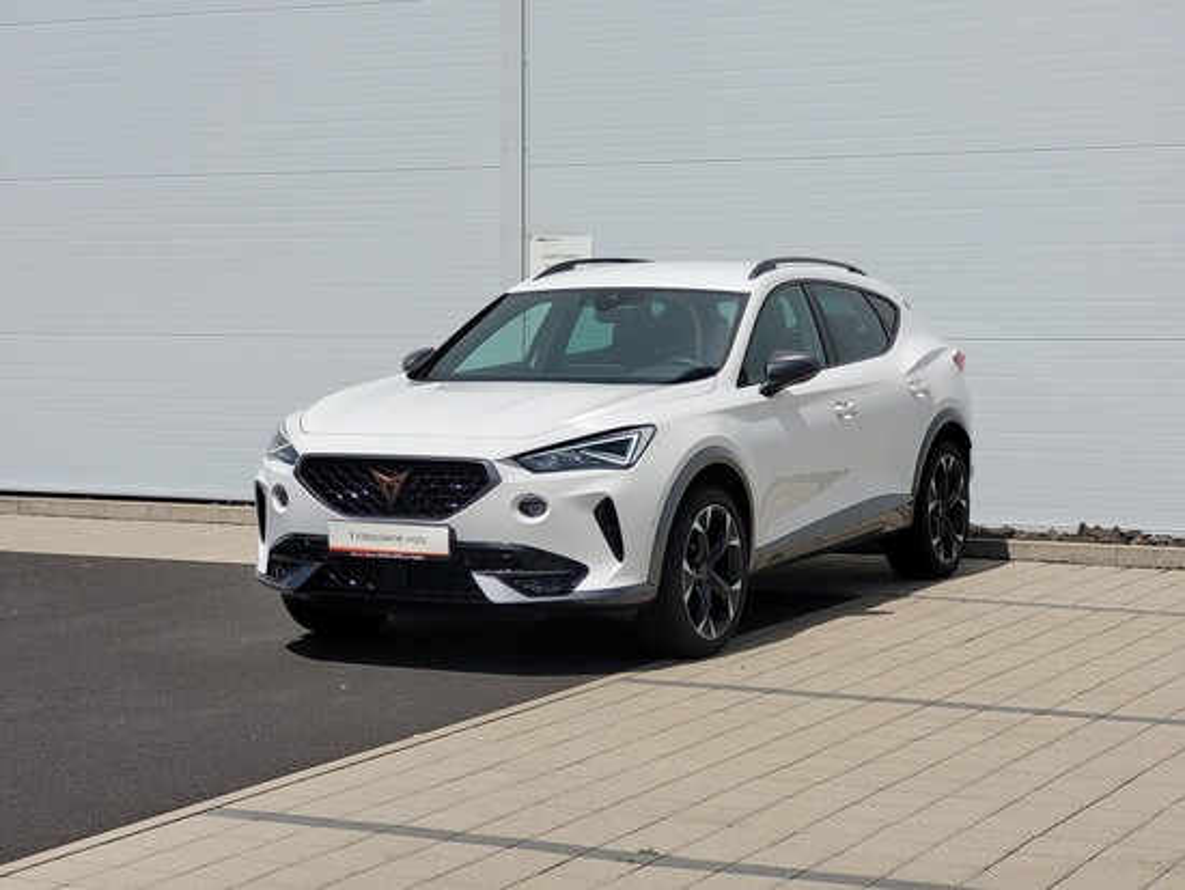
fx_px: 2603
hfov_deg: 25.6
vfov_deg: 19.4
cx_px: 592
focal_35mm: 76
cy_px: 445
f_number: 2.4
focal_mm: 7.12
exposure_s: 1/2314
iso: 25
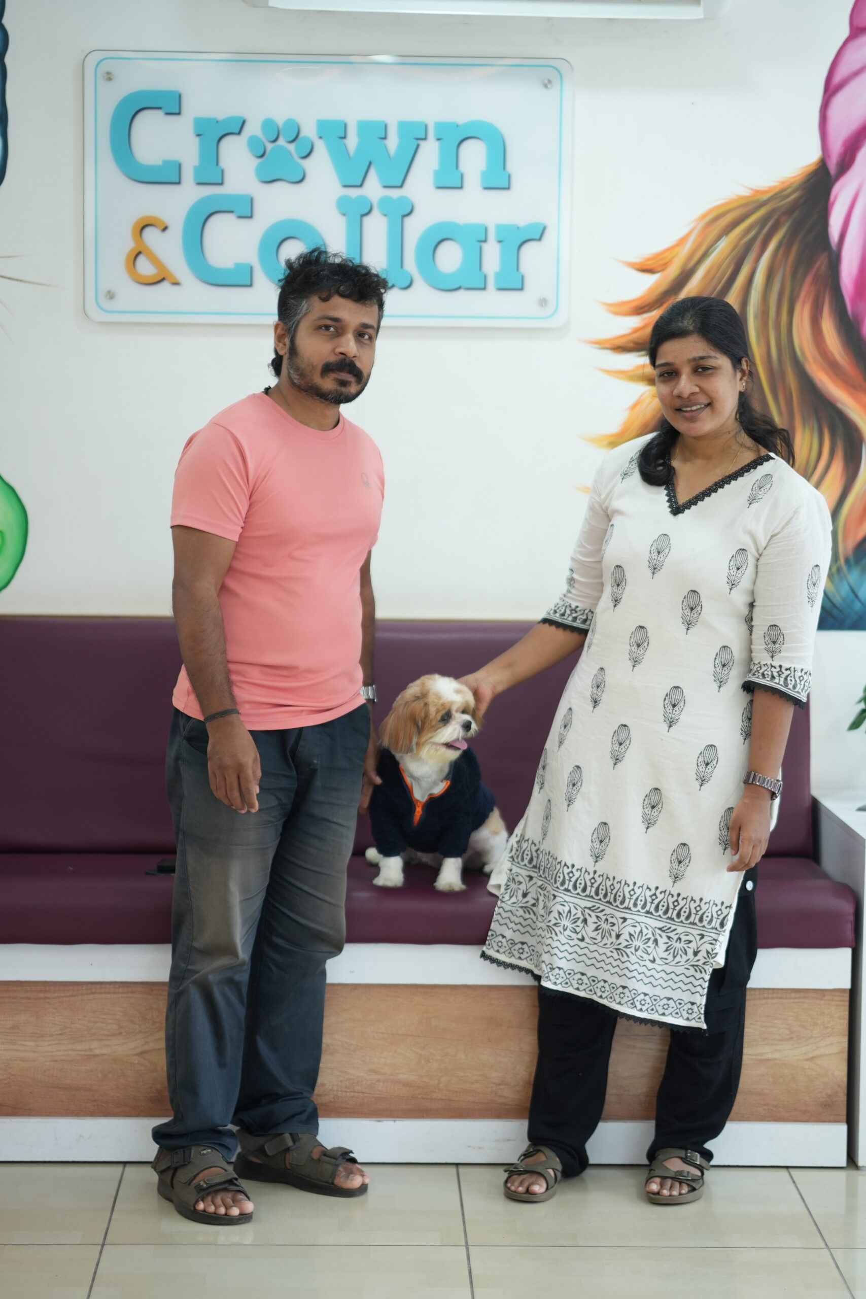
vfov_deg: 23.9
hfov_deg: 16.1
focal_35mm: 85
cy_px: 650
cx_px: 433
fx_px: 3066
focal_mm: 85
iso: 400
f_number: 1.4
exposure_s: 1/500
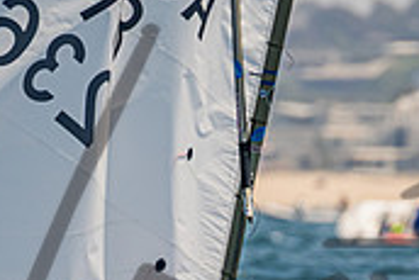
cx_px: 322
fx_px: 21386
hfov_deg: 1.1
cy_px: 349
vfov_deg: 0.8
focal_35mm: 1836
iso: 250
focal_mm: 400
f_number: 8
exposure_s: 1/1250
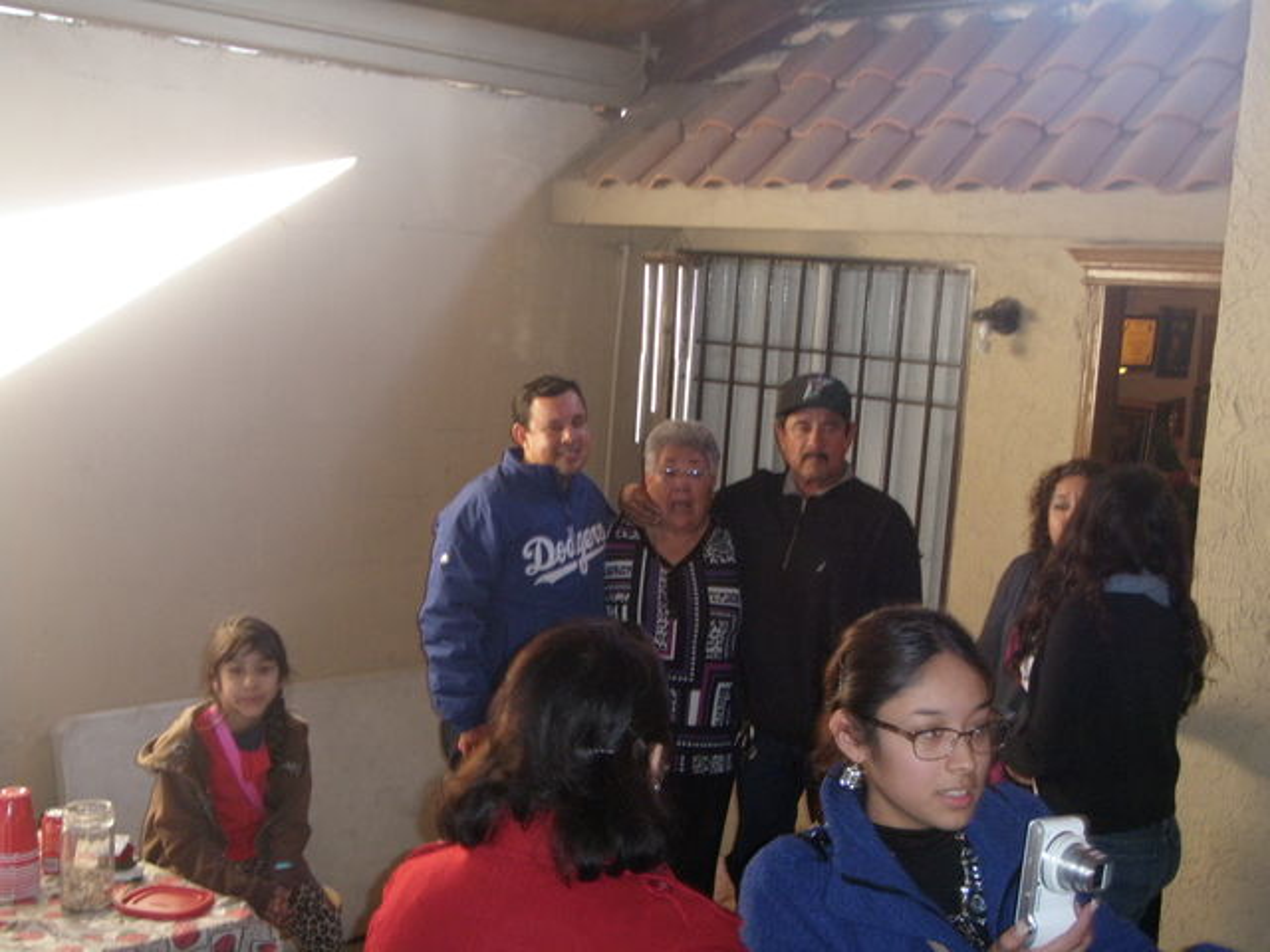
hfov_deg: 33.2
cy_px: 476
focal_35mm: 58
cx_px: 635
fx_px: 2128
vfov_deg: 25.2
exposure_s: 1/40
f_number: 4.2
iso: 250
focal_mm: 10.28
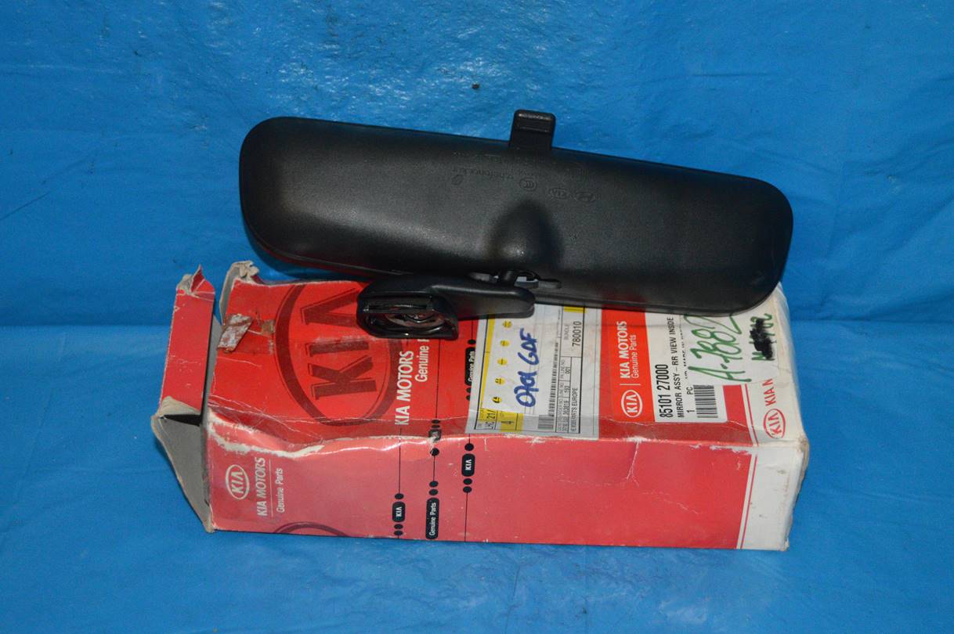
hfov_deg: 29.9
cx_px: 477
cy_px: 317
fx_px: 1787
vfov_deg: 20.1
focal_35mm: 68
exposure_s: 1/60
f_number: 5.3
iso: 3200
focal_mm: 45
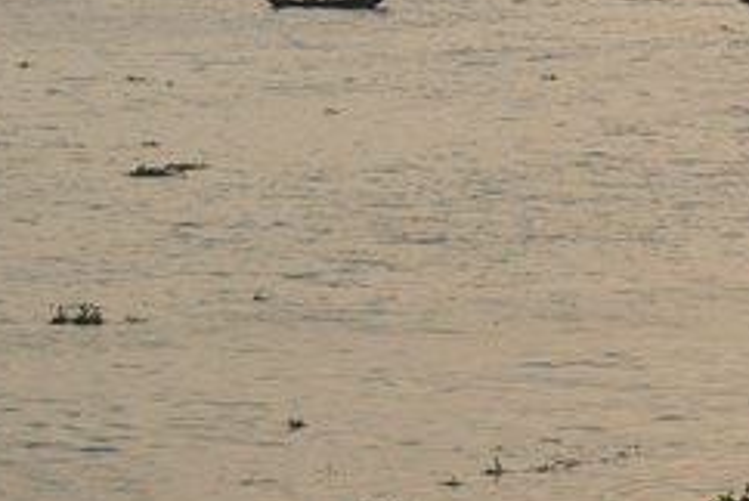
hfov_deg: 6.2
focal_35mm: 330
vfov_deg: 4.2
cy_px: -82
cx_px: 947
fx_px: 6874
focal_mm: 50
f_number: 5.6
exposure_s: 1/200
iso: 100
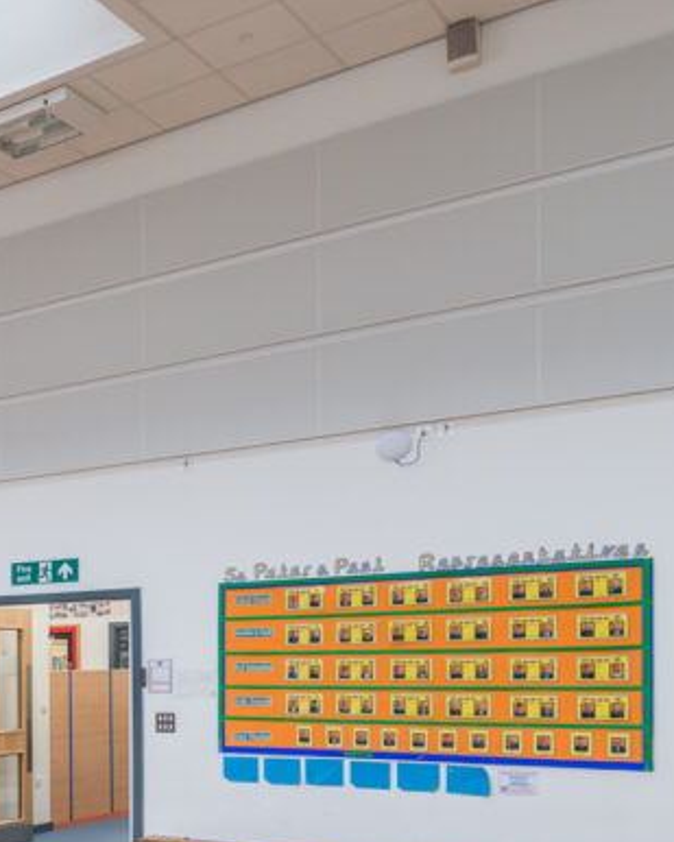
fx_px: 1196
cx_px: -340
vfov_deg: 37.3
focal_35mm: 48
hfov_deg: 24.4
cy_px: 683
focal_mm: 19
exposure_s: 1/1.25
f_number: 9
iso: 100
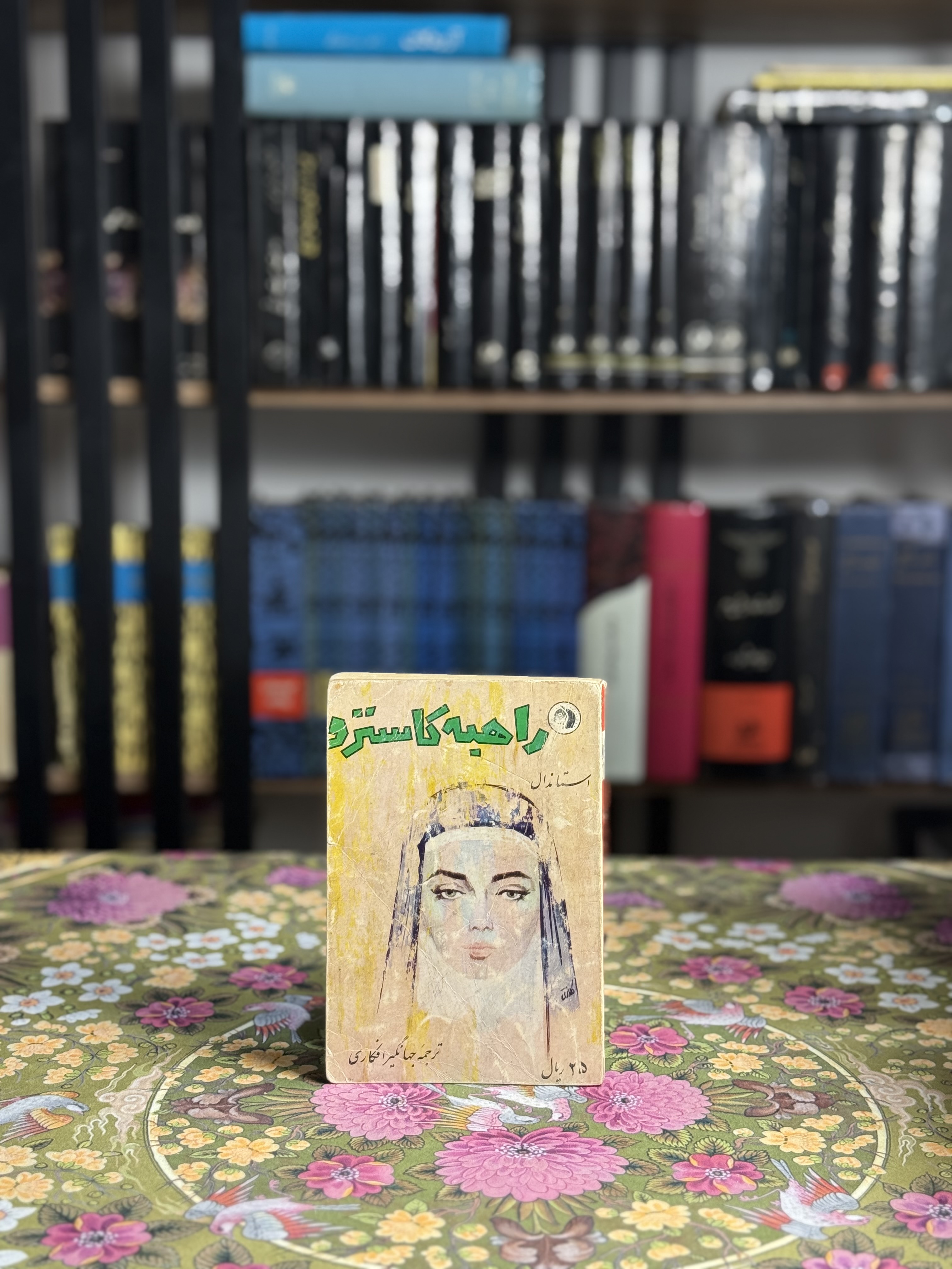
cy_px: 634
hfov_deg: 30.3
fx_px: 1760
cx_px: 476
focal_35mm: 48
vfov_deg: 39.7
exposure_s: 1/100
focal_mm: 6.76
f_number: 1.78
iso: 80
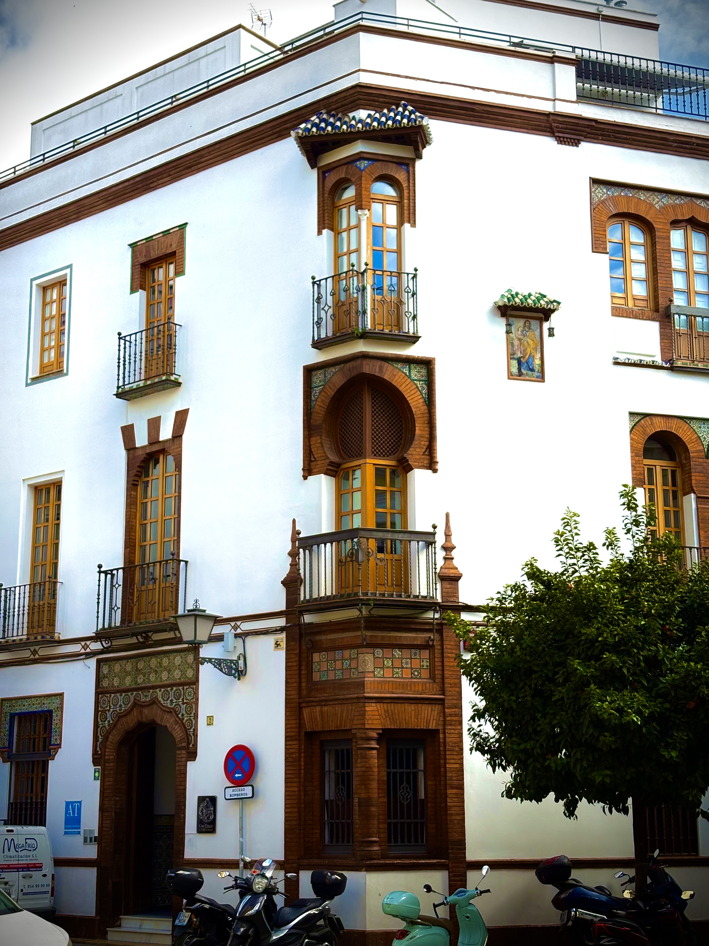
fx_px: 1420
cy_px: 473
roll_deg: +0.1
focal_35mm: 52
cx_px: 354
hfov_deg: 28.0
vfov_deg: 36.8
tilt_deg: +14.3
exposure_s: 1/1754
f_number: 1.6
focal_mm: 5.96
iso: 32
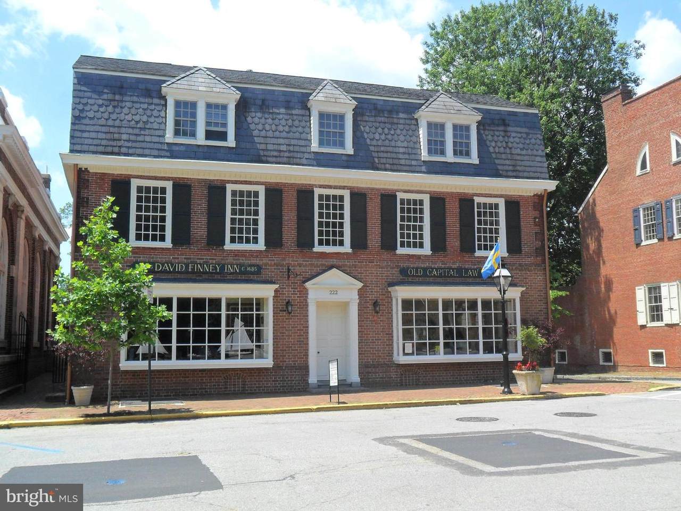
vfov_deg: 38.7
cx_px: 340
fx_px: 728
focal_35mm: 37
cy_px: 256
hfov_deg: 50.1
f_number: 4
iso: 100
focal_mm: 6.6
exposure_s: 1/500
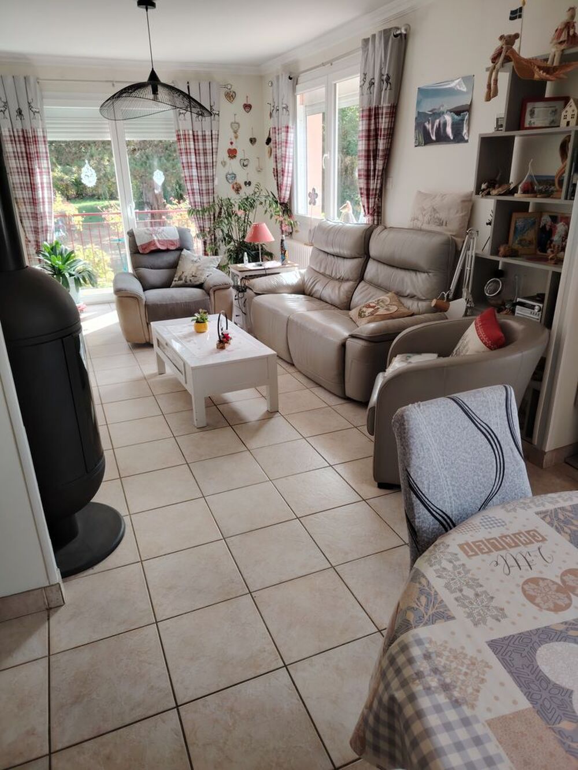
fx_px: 534
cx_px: 289
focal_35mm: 24
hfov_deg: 56.8
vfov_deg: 71.6
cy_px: 385
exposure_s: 1/100
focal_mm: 5.25
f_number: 1.75
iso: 206
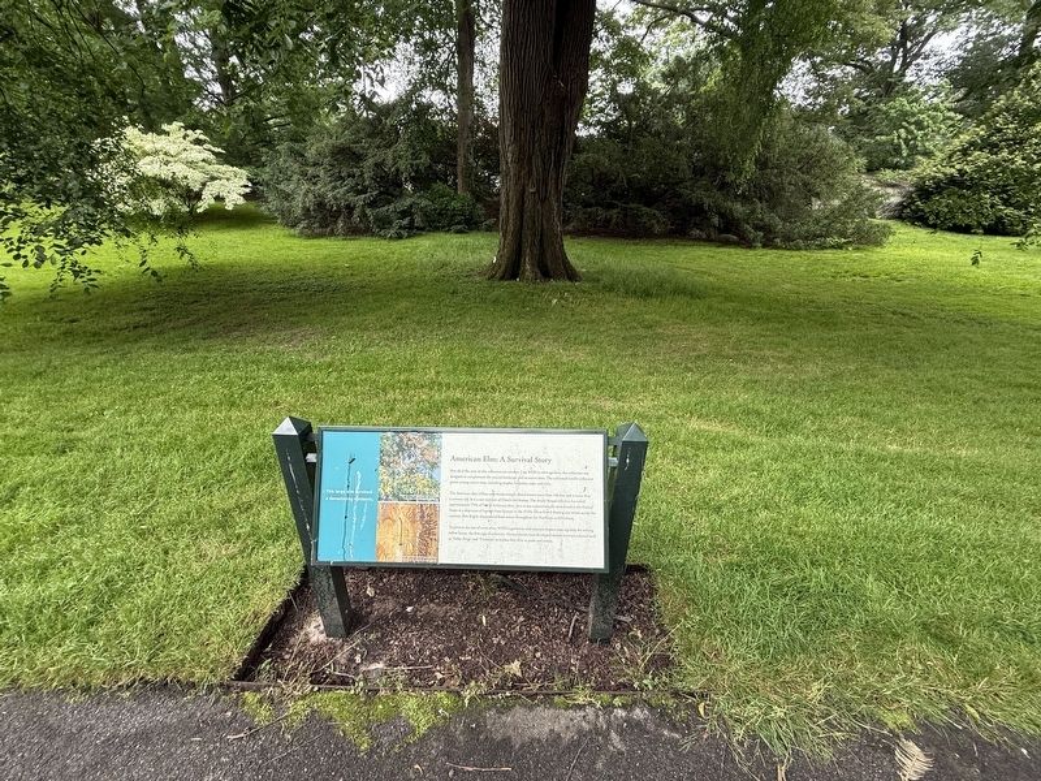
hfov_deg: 102.1
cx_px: 520
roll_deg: -0.8
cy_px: 390
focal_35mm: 14
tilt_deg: -26.3
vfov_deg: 85.7
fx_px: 421
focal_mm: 2.22
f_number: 2.2
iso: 80
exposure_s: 1/99
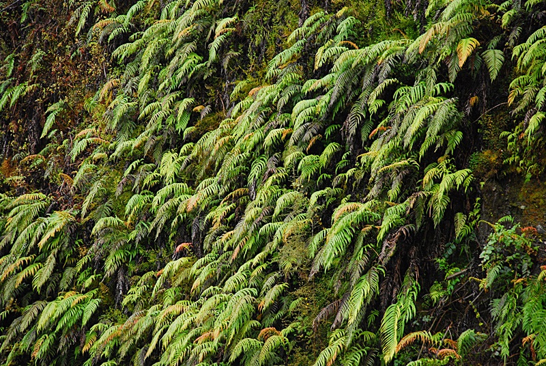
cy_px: 183
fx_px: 2552
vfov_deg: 8.2
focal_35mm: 168
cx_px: 273
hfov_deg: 12.2
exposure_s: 1/320
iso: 400
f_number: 5.6
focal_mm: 112
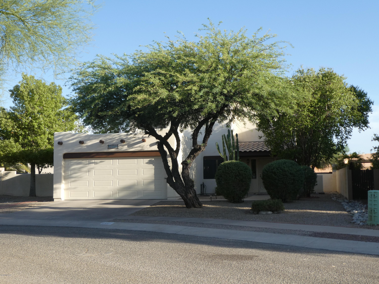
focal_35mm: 47
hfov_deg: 40.4
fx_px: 515
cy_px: 142
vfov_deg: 30.9
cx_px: 190
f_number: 4
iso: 80
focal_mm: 8.4
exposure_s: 1/250
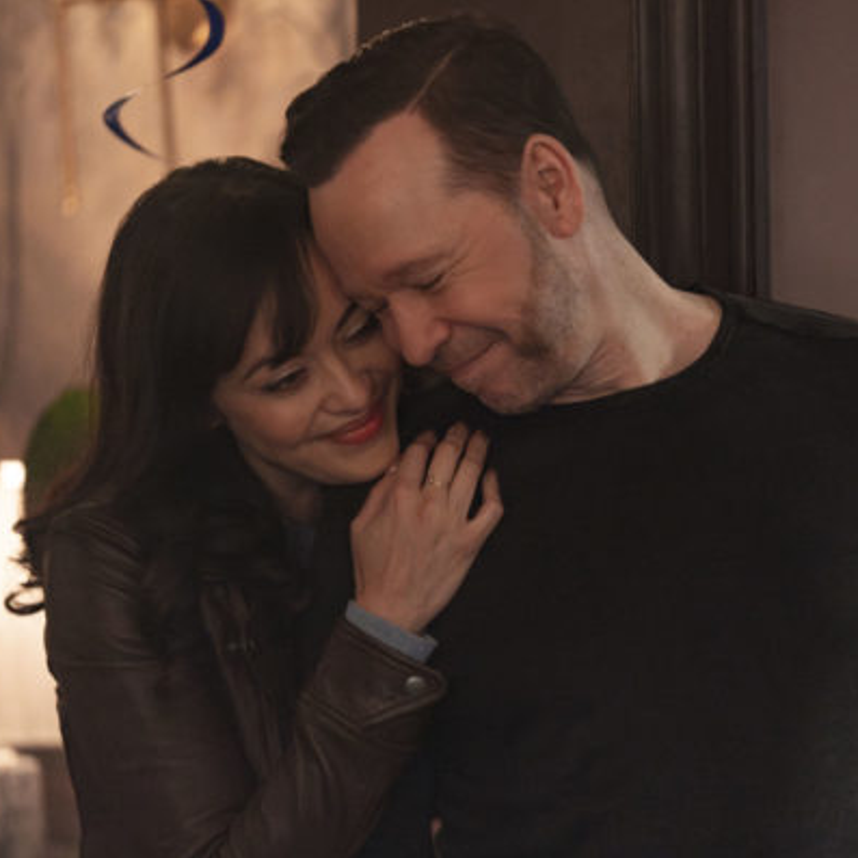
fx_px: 4571
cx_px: 547
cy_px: 430
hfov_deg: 10.7
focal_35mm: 163
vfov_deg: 10.7
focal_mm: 127
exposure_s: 1/40
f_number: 2.8
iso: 8000
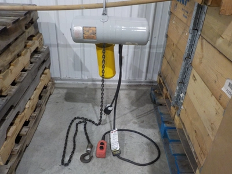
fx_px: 201
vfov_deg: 46.8
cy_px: 87
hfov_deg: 60.0
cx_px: 116
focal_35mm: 30
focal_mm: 4.1
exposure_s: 1/30
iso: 320
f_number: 3.3
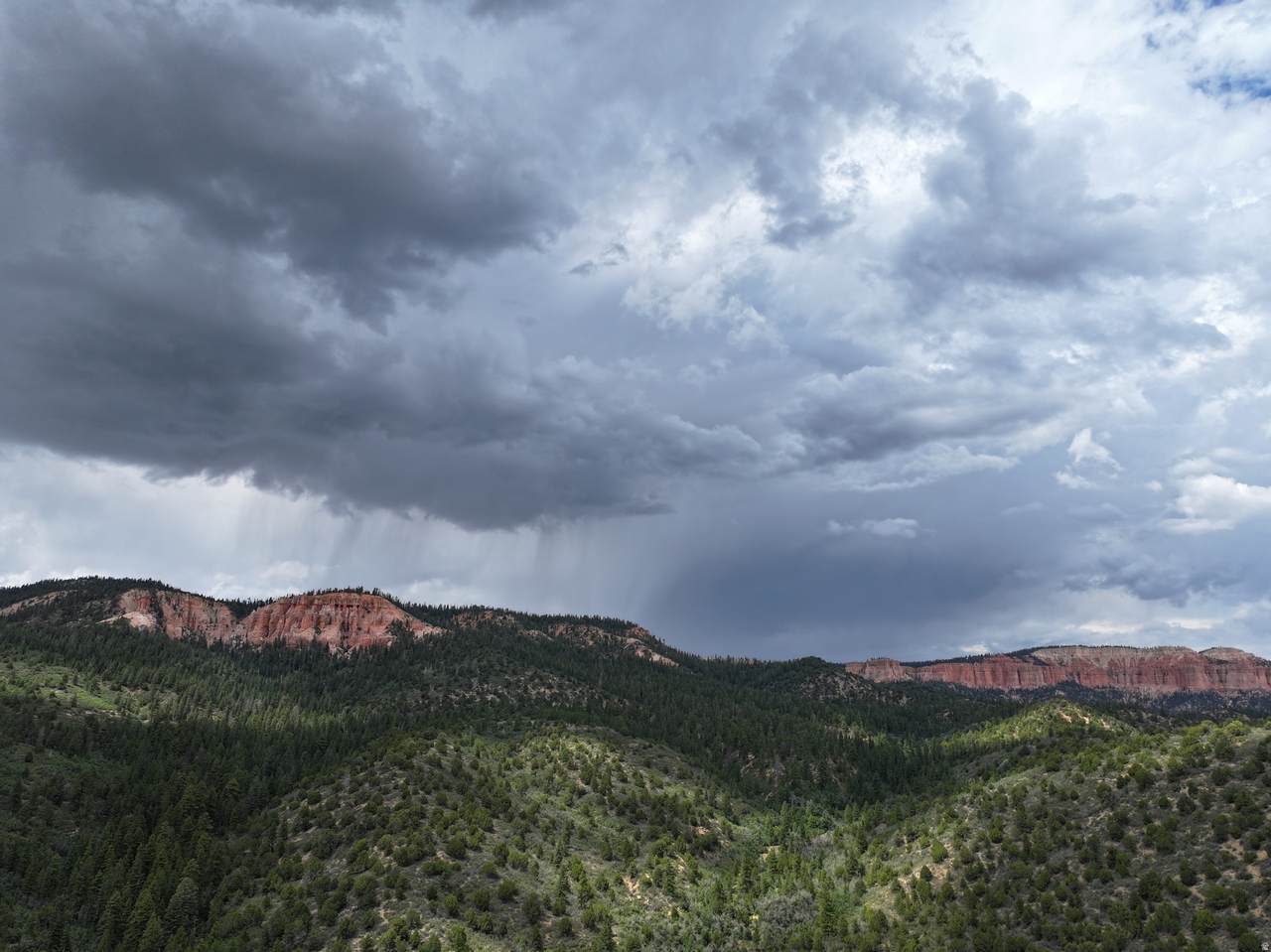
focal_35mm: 24
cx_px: 636
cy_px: 476
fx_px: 881
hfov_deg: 71.6
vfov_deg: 56.8
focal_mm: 12.29
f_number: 2.8
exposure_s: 1/2000
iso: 130
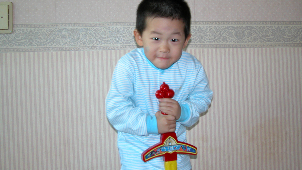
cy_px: 87
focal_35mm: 50
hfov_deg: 41.3
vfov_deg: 24.0
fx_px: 400
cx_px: 153
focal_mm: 11.6
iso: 100
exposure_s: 1/30
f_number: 3
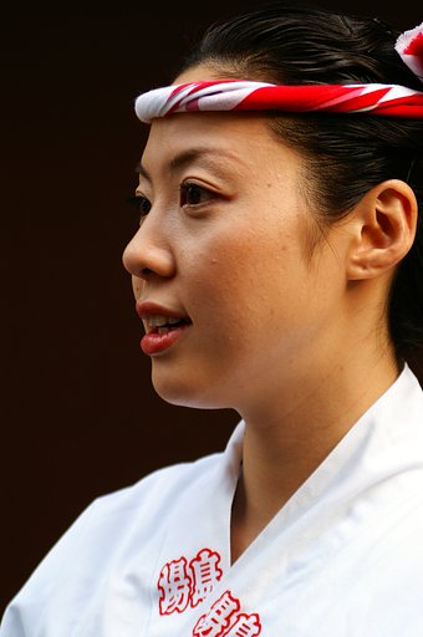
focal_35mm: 135
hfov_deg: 10.1
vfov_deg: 15.2
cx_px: 212
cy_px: 318
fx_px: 2386
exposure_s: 1/100
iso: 200
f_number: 6.3
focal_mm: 90
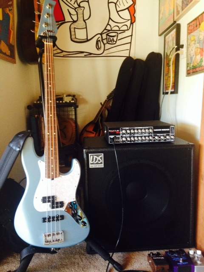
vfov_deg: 52.6
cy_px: 136
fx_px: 275
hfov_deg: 40.7
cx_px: 102
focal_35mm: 35
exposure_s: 1/20
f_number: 2.4
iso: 250
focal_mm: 4.28
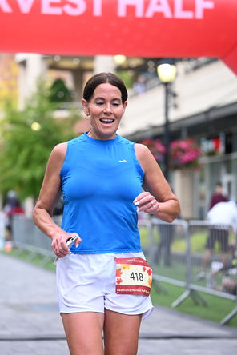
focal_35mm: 109
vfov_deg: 18.8
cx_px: 96
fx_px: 1076
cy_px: 181
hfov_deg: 12.6
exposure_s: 1/1600
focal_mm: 88
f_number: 2.8
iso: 1000
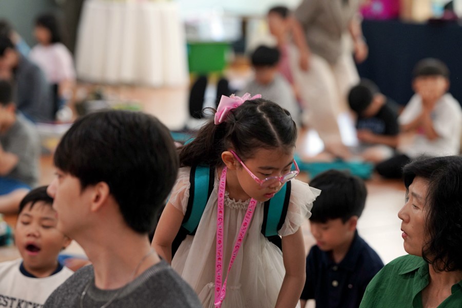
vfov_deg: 10.2
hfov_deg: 15.3
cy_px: 154
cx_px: 231
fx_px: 1720
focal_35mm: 134
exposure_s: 1/160
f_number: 4
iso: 1000
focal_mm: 134
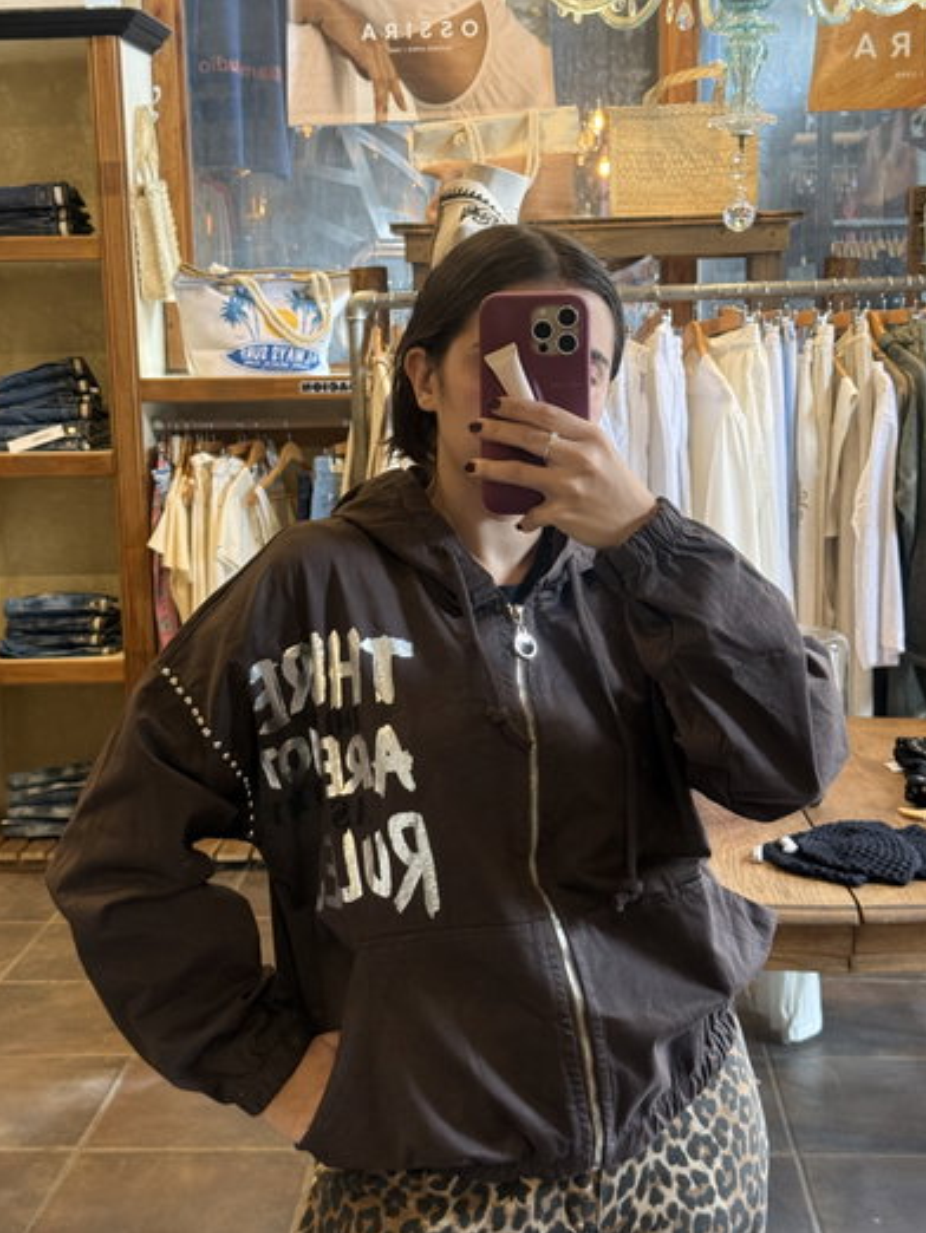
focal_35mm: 49
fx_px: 1746
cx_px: 463
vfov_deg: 38.9
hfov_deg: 29.7
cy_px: 608
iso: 200
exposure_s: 1/50
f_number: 1.78
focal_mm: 6.76
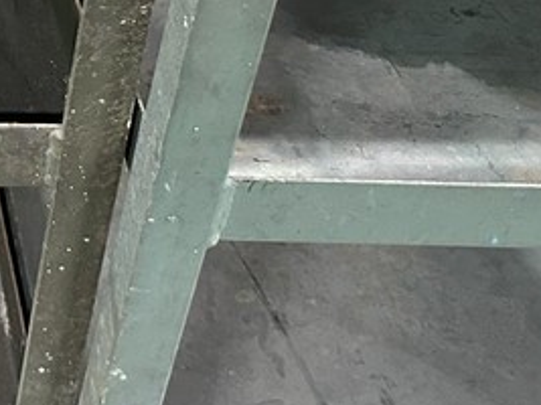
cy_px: -134
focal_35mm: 92
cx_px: -316
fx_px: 1437
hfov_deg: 18.4
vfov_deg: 15.2
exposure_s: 1/60
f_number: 1.78
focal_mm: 6.86
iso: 500
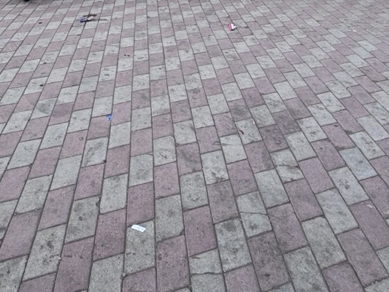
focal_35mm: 42
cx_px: 133
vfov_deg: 27.3
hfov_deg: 44.2
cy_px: -111
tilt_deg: -1.0
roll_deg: +0.3
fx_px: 472
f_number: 2.2
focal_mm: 2.22
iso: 40
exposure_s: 1/99
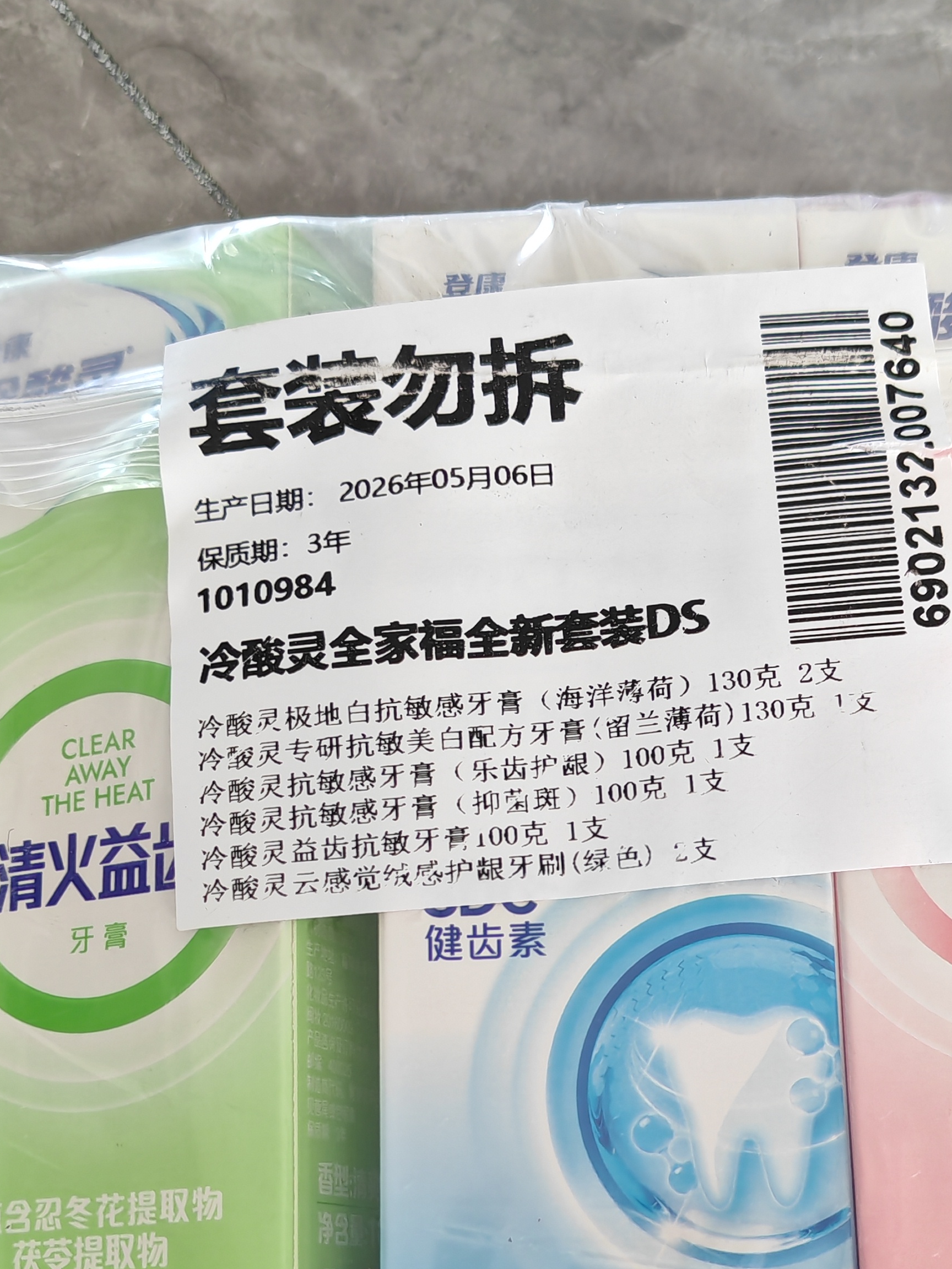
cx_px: 620
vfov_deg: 38.8
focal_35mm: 48
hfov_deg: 30.1
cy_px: 924
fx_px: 1760
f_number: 1.95
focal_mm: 5.52
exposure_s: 1/50
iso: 250
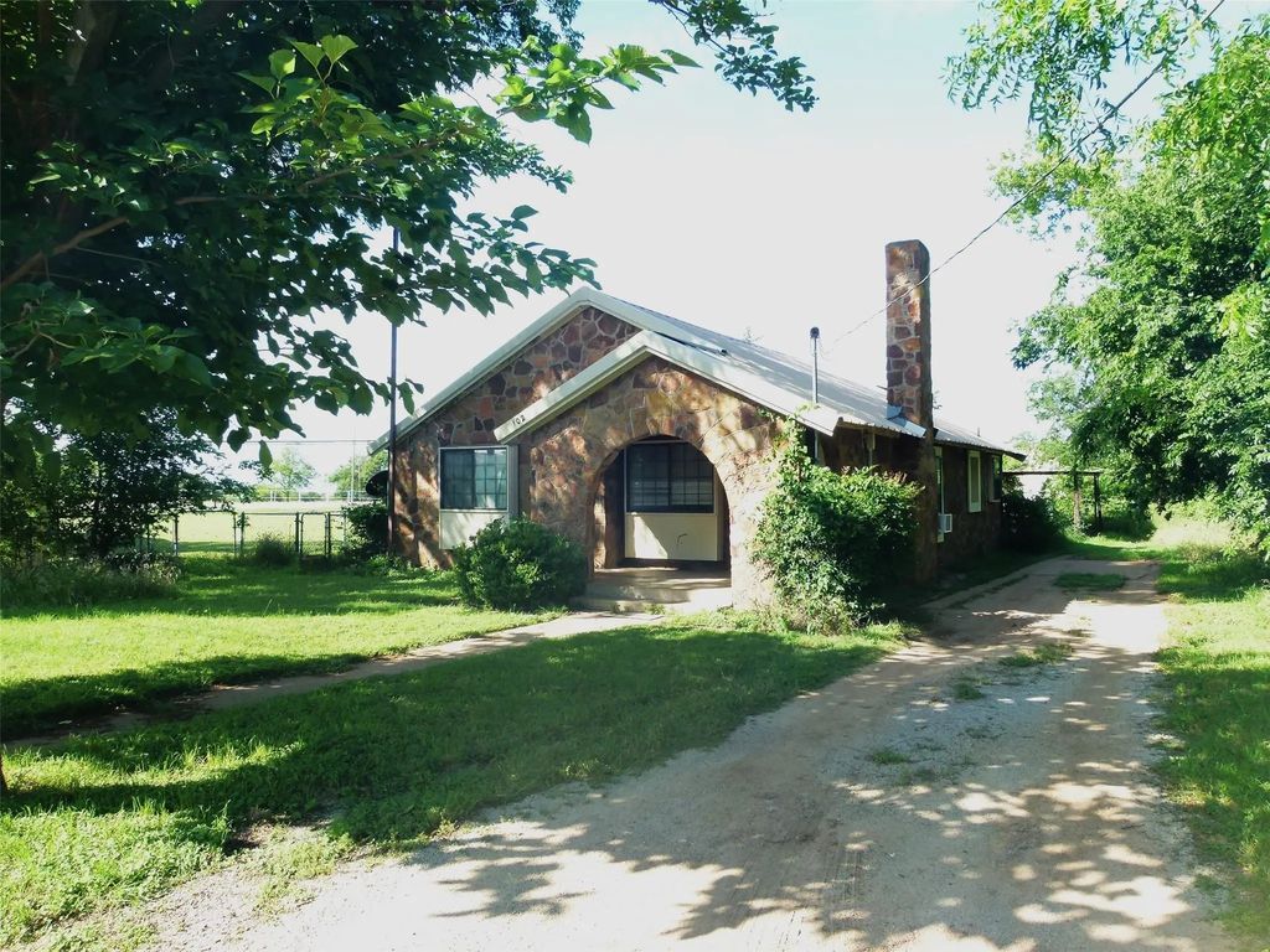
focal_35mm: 25
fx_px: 917
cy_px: 476
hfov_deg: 69.4
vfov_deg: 54.9
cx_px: 635
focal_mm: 4.5
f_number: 4
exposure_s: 1/125
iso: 100
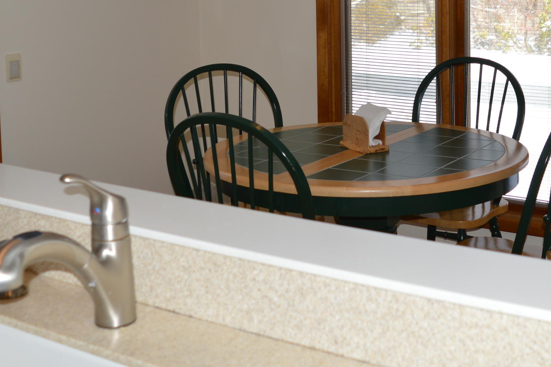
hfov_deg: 34.7
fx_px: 872
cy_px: 17
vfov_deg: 23.0
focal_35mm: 57
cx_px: 378
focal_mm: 18
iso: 100
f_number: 4
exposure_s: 1/200
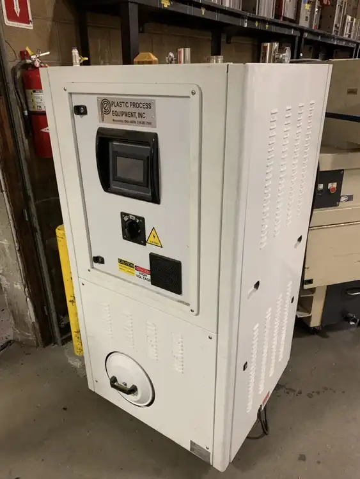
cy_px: 240
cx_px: 180
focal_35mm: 26
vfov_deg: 67.3
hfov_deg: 53.1
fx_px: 360
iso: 250
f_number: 1.8
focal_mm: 4.2
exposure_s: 1/60
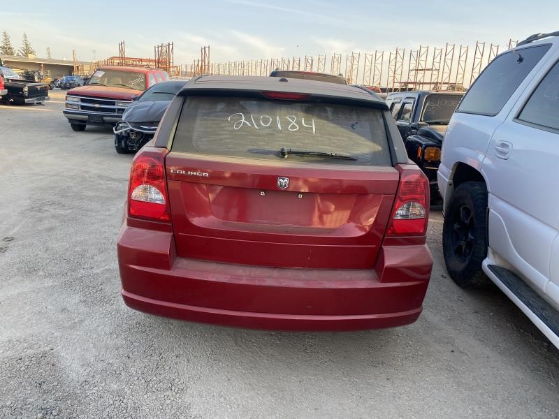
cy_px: 210
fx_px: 420
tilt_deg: -11.2
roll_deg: -1.6
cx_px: 280
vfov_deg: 53.1
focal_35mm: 26
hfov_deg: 67.3
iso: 32
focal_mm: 4.25
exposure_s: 1/237
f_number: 1.8
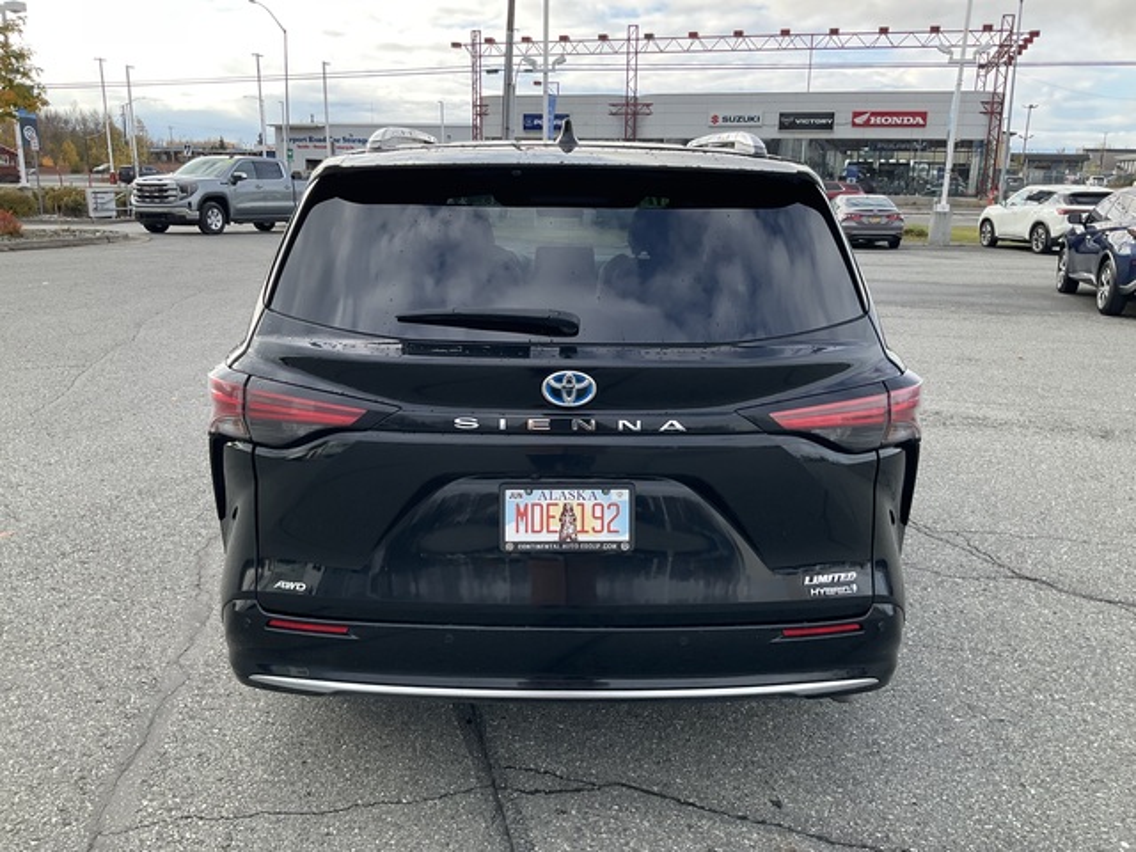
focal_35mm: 29
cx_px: 568
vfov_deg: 48.2
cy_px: 426
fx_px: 952
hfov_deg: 61.7
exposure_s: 1/358
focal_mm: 3
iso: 25
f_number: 1.8
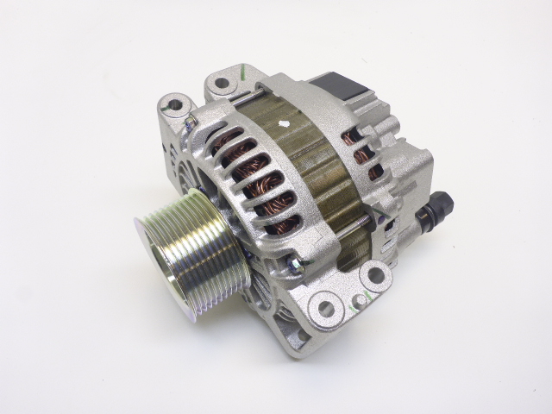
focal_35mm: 28
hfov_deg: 63.4
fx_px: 446
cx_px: 276
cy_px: 207
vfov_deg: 49.7
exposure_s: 1/60
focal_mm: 4.9
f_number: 3.3
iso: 125
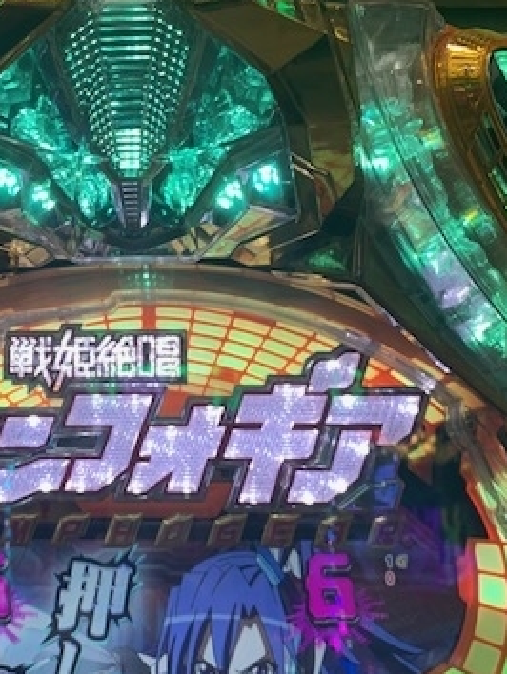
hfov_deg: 30.5
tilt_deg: +14.3
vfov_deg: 40.2
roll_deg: +0.7
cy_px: 265
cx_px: 145
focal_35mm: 47
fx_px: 917
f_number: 1.8
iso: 32
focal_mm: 4.25
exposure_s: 1/120
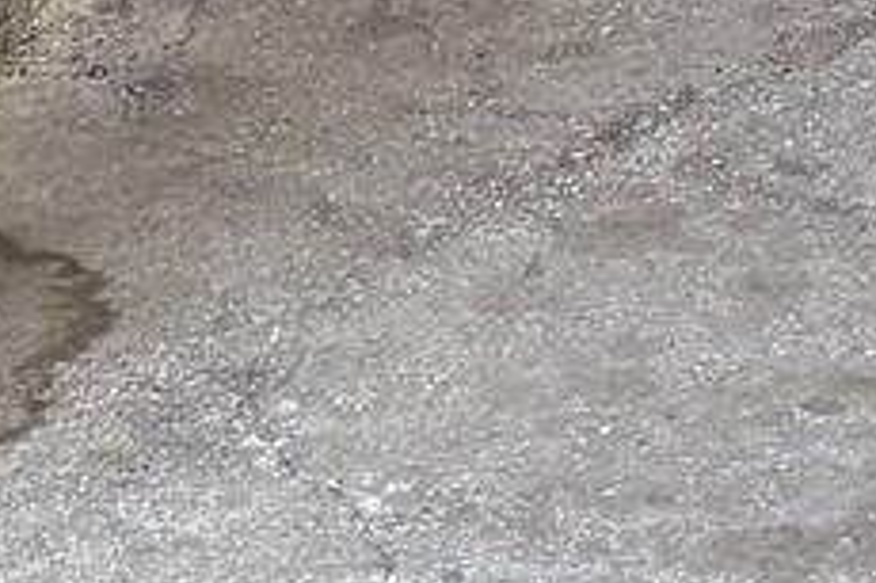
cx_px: 1200
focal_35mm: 174
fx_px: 4231
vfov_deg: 7.3
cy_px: -892
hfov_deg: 11.5
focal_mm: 6.76
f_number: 1.78
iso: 200
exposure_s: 1/65
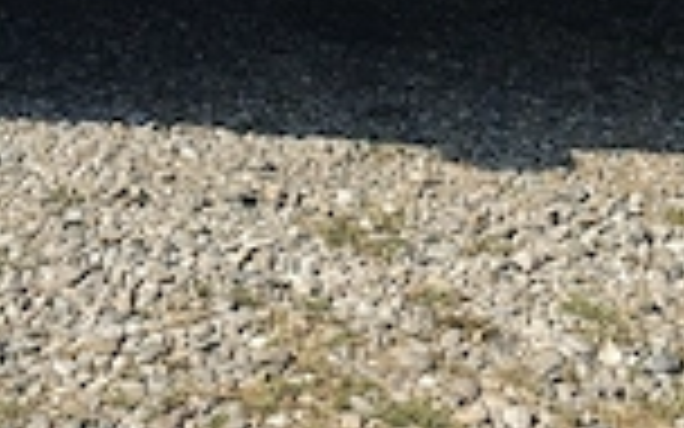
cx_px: 346
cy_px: -374
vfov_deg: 12.3
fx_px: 1790
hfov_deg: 21.6
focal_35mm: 96
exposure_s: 1/1530
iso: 101
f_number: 1.6
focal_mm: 6.57
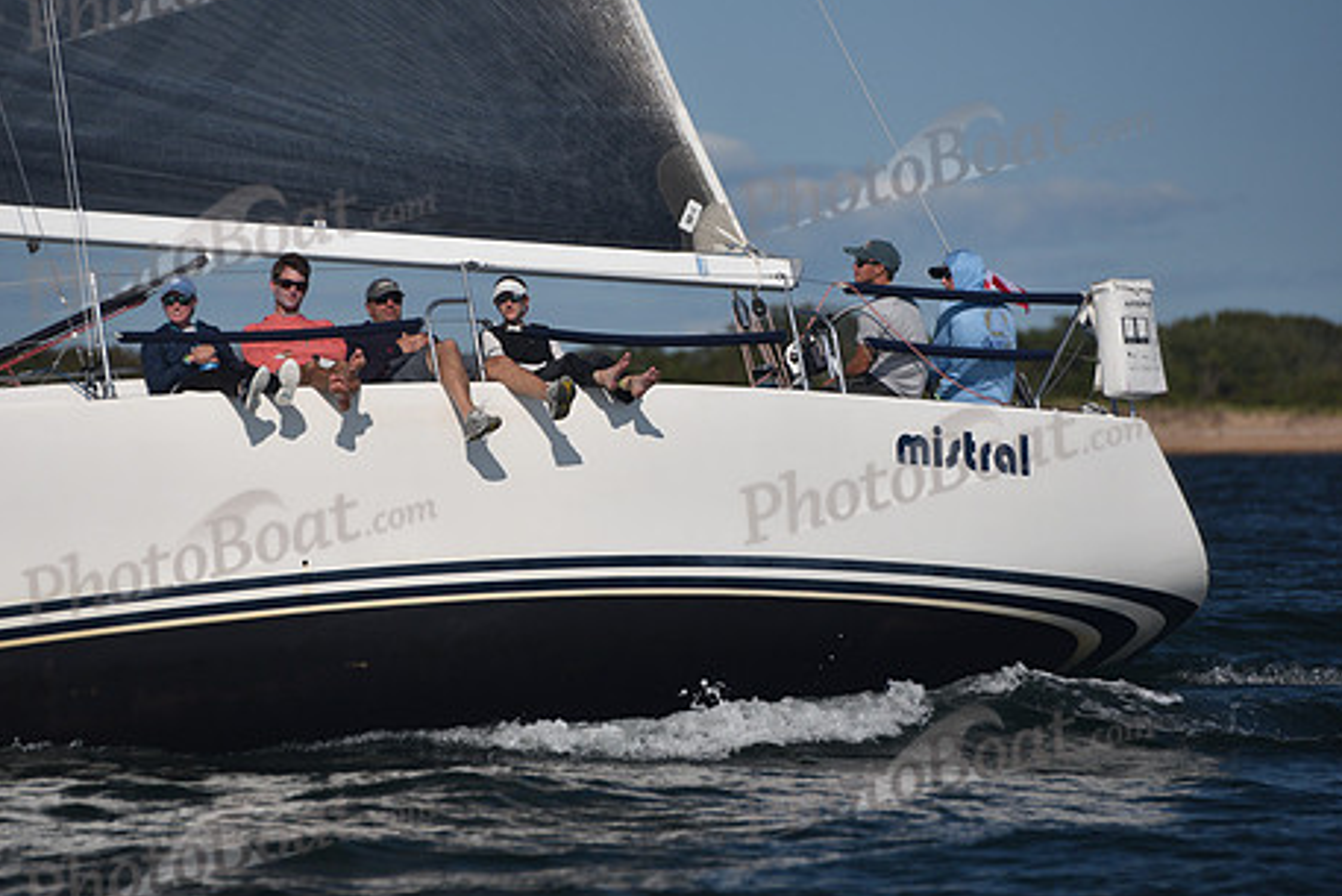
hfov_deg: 8.1
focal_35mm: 254
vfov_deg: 5.4
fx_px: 9471
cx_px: 590
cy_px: 357
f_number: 4
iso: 250
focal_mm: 200
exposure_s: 1/4000
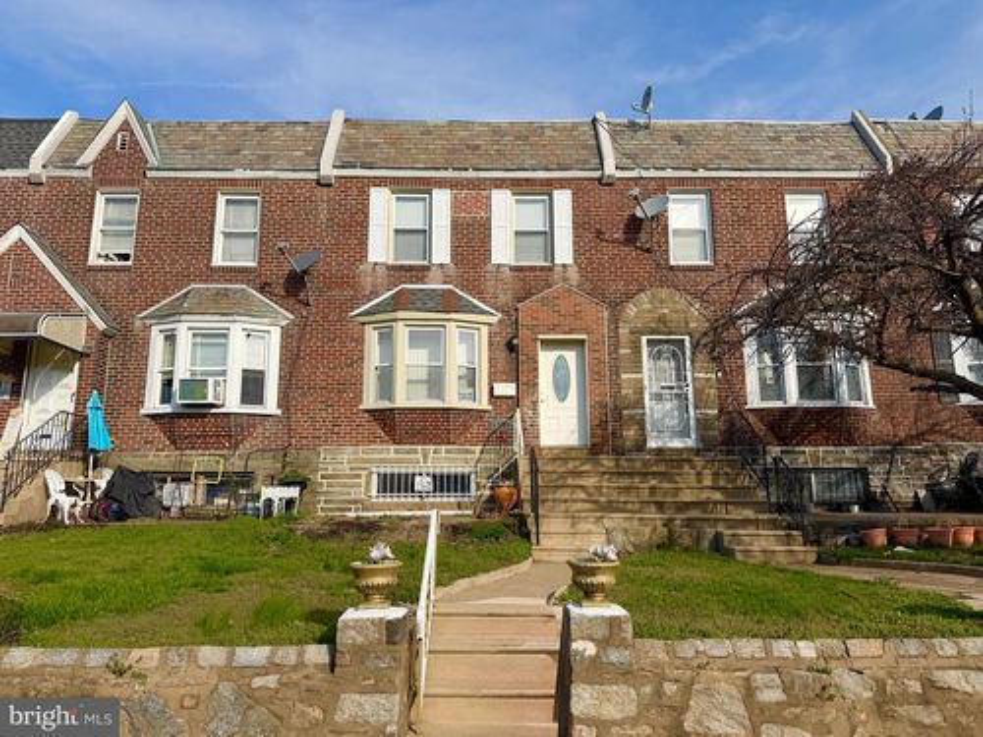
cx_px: 492
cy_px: 368
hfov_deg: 71.6
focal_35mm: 24
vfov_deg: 56.8
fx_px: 682
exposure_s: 1/5714
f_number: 1.78
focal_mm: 6.76
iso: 80
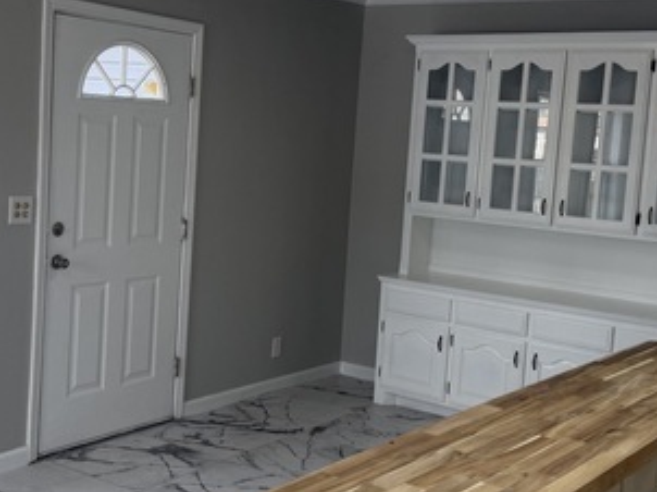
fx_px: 1005
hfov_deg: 36.1
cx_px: 264
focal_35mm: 53
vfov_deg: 27.5
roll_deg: -3.8
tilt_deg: -7.3
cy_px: 224
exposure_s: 1/130
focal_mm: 6.76
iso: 64
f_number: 1.78
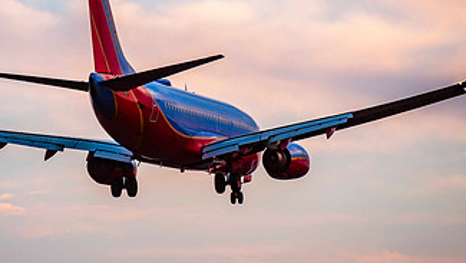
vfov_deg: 3.2
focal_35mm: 382
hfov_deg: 5.6
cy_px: 122
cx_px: 162
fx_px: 4721
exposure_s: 1/500
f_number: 4
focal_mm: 200
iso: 400
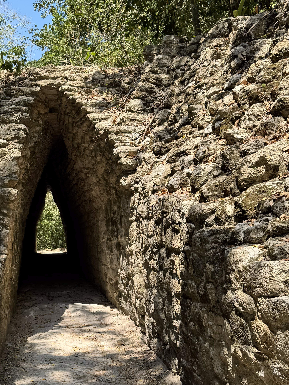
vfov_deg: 37.0
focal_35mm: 51
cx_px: 68
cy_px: 266
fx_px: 568
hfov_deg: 28.1
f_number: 1.78
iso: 80
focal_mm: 6.86
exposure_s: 1/1151
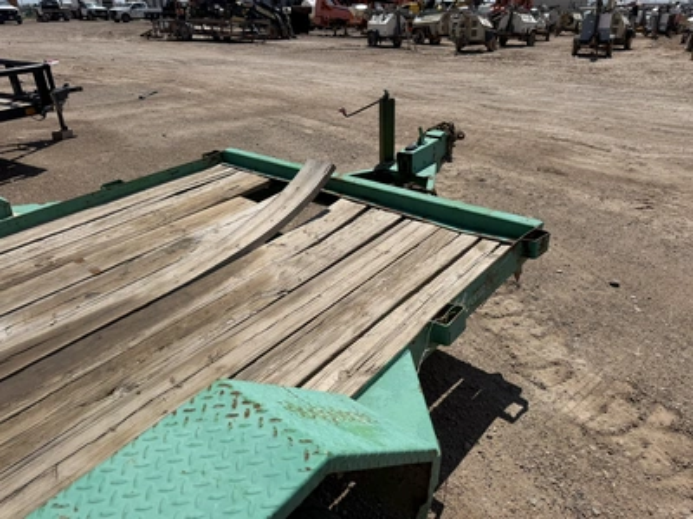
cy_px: 260
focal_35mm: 24
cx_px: 346
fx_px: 480
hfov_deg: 71.6
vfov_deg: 56.8
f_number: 1.78
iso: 80
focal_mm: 6.76
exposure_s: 1/10309
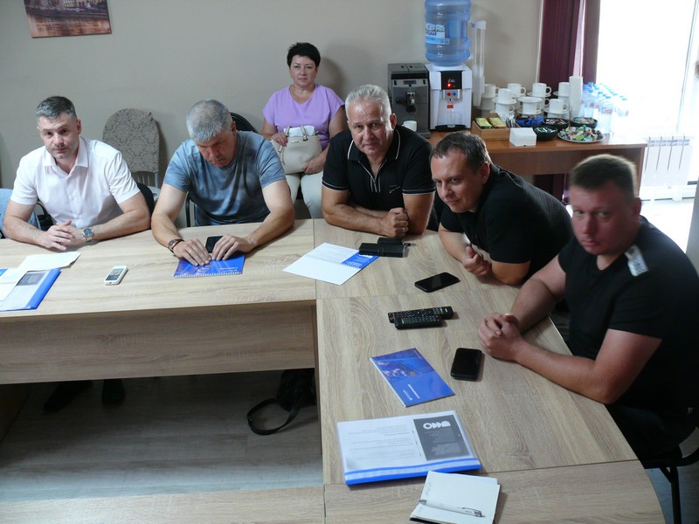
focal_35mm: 35
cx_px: 350
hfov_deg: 52.6
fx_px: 707
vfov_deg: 40.7
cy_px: 262
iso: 200
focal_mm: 7.4
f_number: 2.8
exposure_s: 1/13
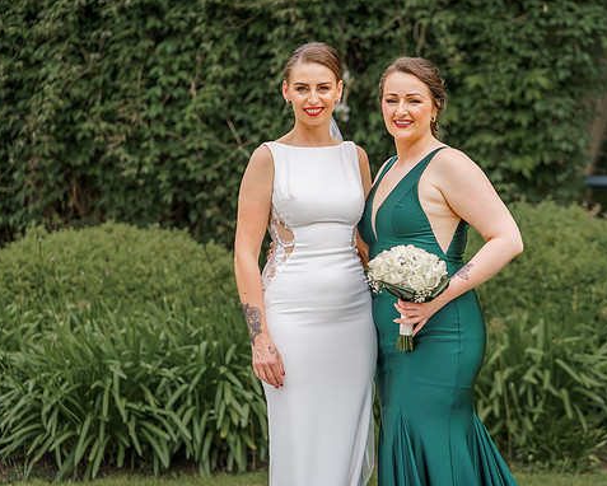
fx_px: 1743
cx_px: 351
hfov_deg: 19.7
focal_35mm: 97
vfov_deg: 15.9
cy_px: 244
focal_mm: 85
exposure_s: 1/640
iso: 100
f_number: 2.8
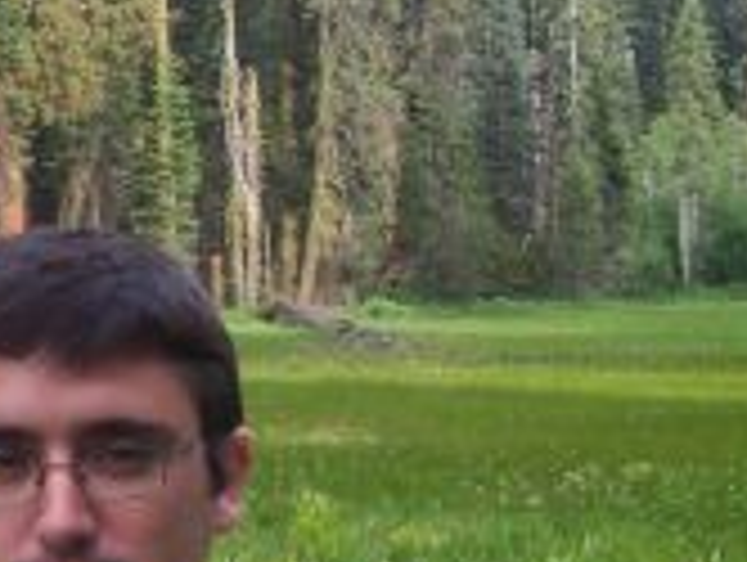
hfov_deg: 21.1
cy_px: 297
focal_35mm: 89
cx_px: -27
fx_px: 1923
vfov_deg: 16.6
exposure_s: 1/250
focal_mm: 5.6
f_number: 2.8
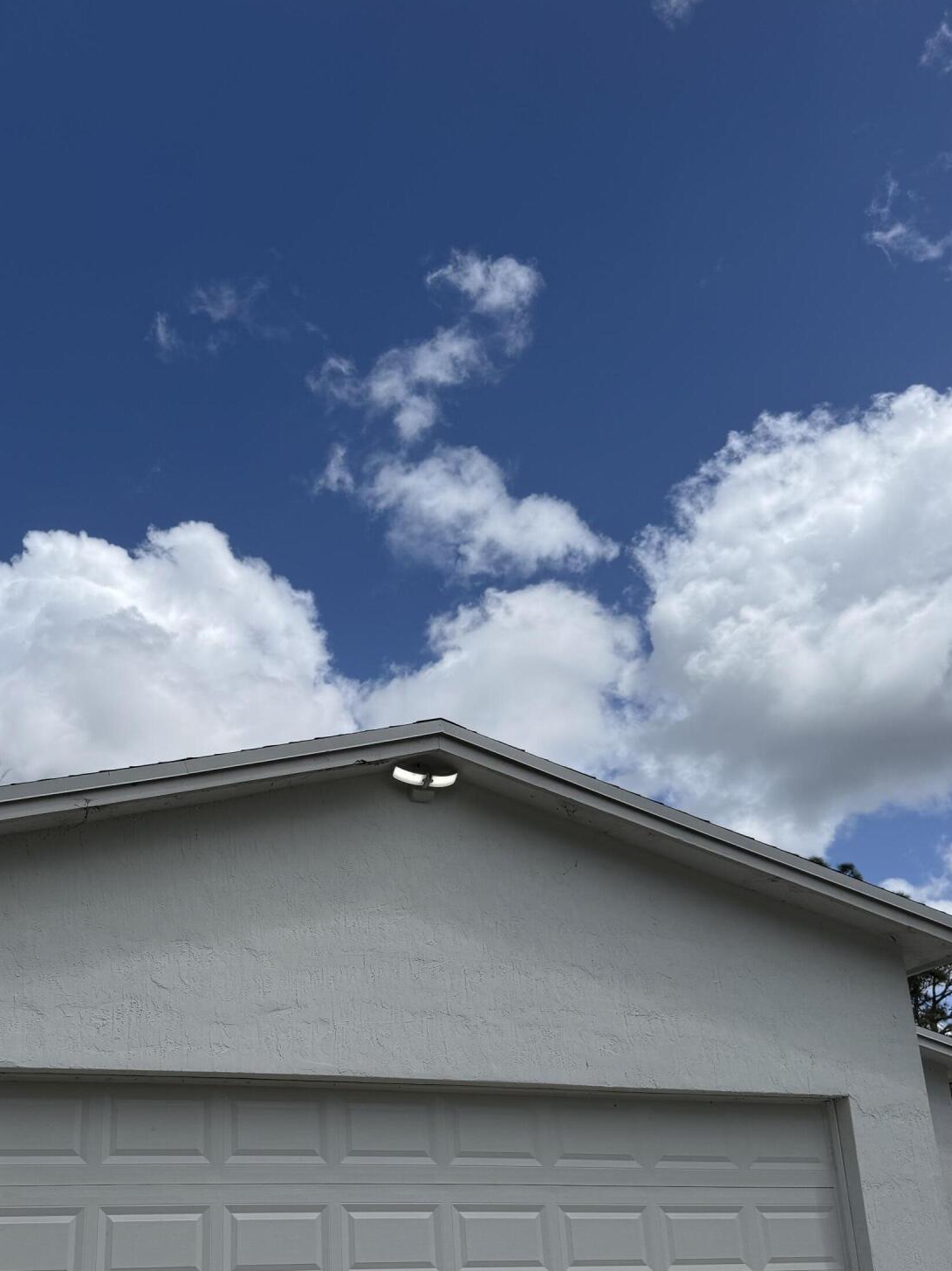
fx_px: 1210
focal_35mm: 33
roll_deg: +2.4
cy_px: 869
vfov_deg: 54.0
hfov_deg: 42.5
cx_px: 332
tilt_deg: +18.3
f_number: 1.78
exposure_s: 1/9009
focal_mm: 6.76
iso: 80
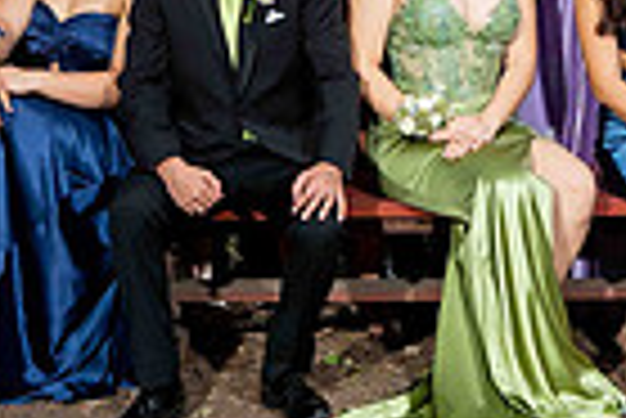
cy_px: -124
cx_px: 504
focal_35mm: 146
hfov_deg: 14.0
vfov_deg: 9.3
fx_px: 2541
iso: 160
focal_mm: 35
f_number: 3.2
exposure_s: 1/200
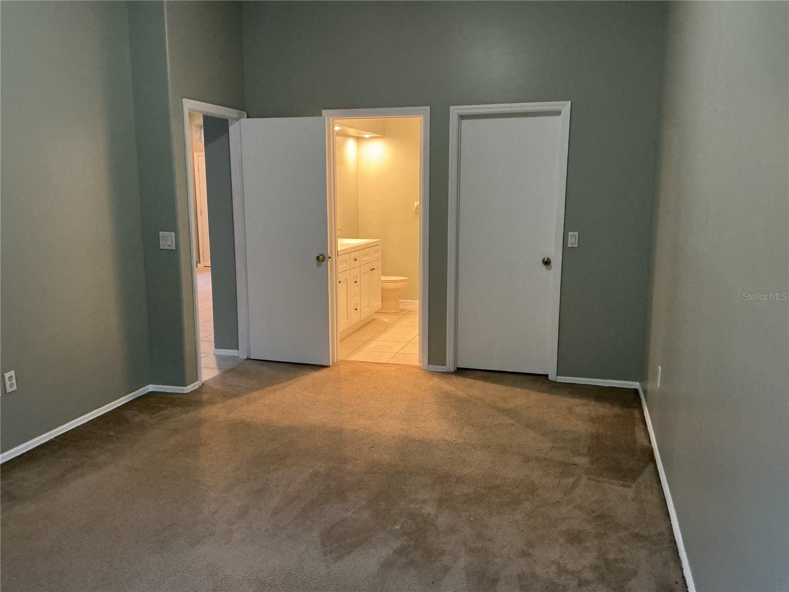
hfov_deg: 61.7
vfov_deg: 48.2
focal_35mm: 29
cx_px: 394
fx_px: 661
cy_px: 296
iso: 250
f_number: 1.8
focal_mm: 3
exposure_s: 1/40
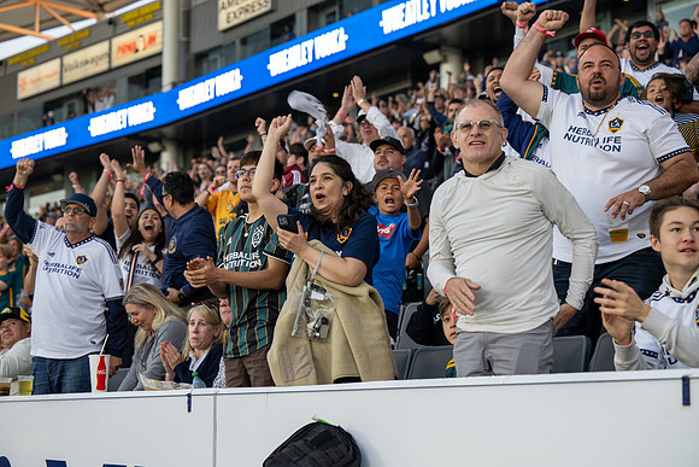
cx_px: 350
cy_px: 234
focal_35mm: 75
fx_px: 1457
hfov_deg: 27.0
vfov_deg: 18.2
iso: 560
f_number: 4
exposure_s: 1/200
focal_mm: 75
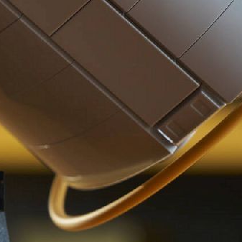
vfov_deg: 5.2
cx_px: -327
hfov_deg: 5.0
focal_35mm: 339
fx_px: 2681
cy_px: 137
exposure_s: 1/30
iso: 400
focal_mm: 70
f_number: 6.3
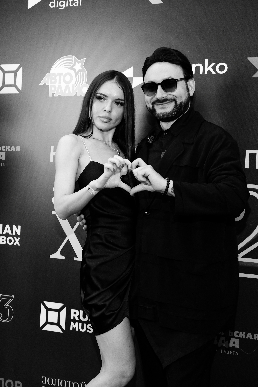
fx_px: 688
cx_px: 129
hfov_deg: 21.2
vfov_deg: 31.4
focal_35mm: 64
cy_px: 194
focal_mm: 42.5
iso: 1000
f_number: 4
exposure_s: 1/160
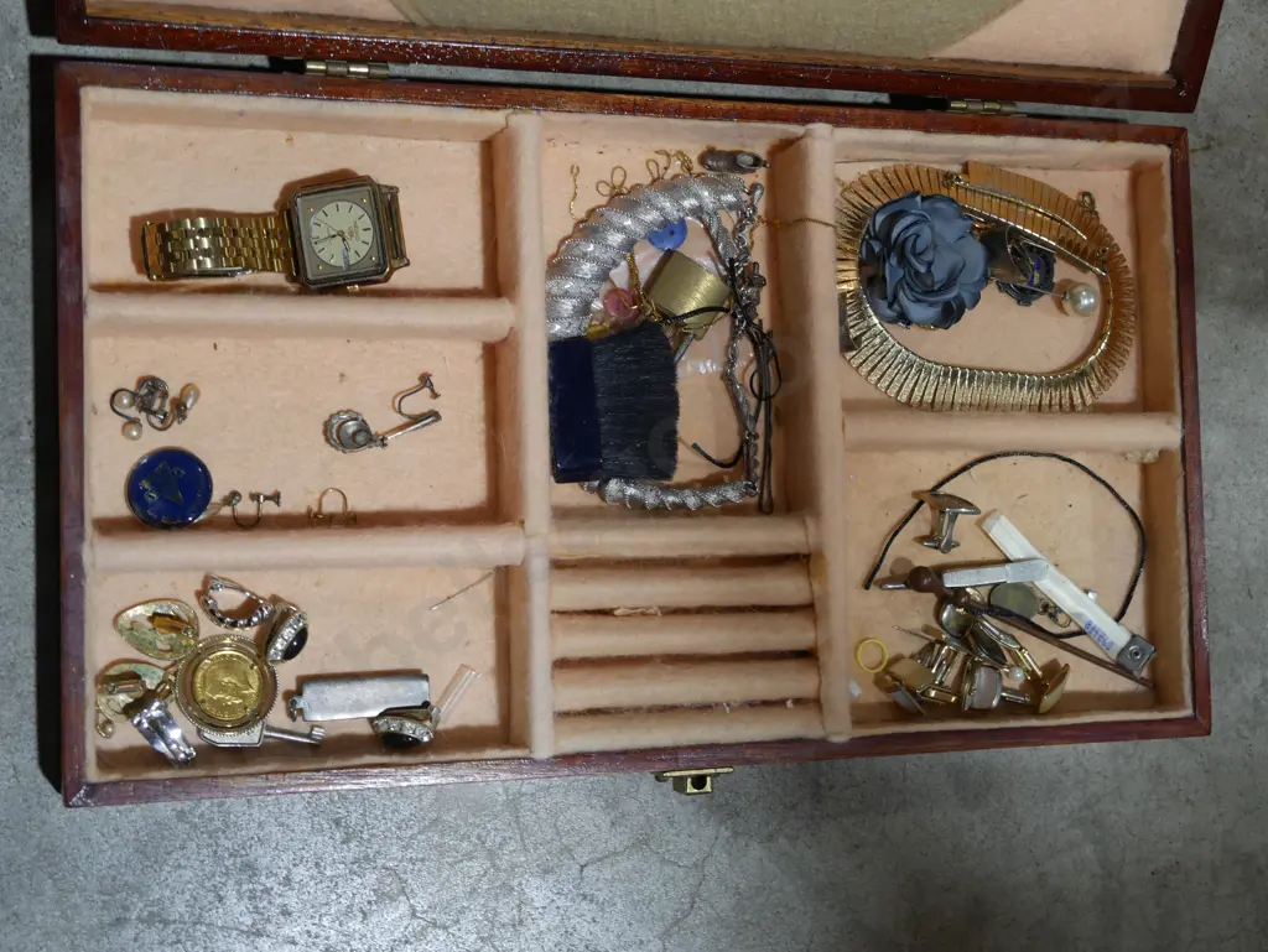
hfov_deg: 38.2
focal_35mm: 50
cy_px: 476
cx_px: 634
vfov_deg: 29.1
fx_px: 1832
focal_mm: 25
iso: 320
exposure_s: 1/60
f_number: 5.3
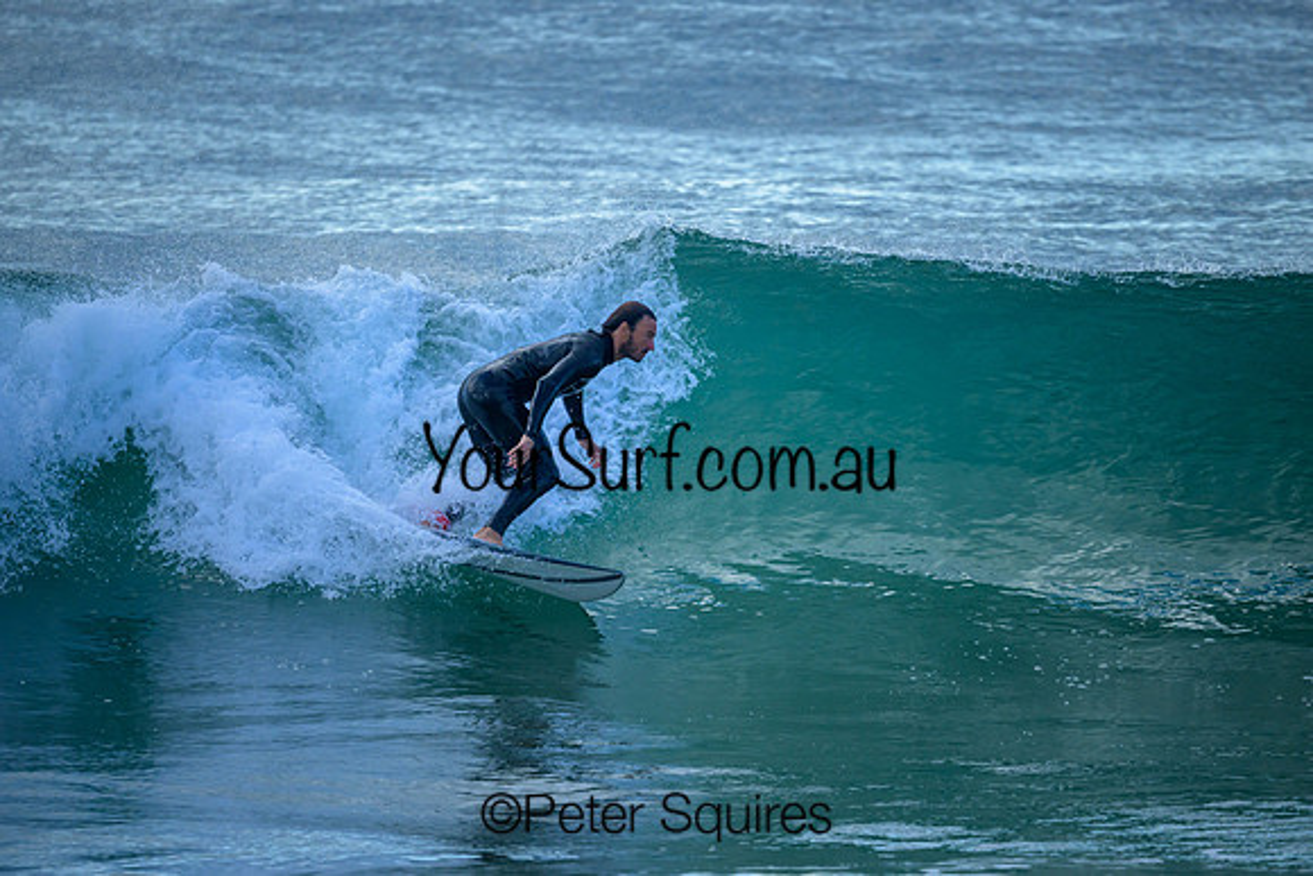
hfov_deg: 2.6
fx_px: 29183
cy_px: 438
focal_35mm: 800
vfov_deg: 1.7
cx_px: 656
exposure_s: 1/2500
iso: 1250
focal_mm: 800
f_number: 6.3
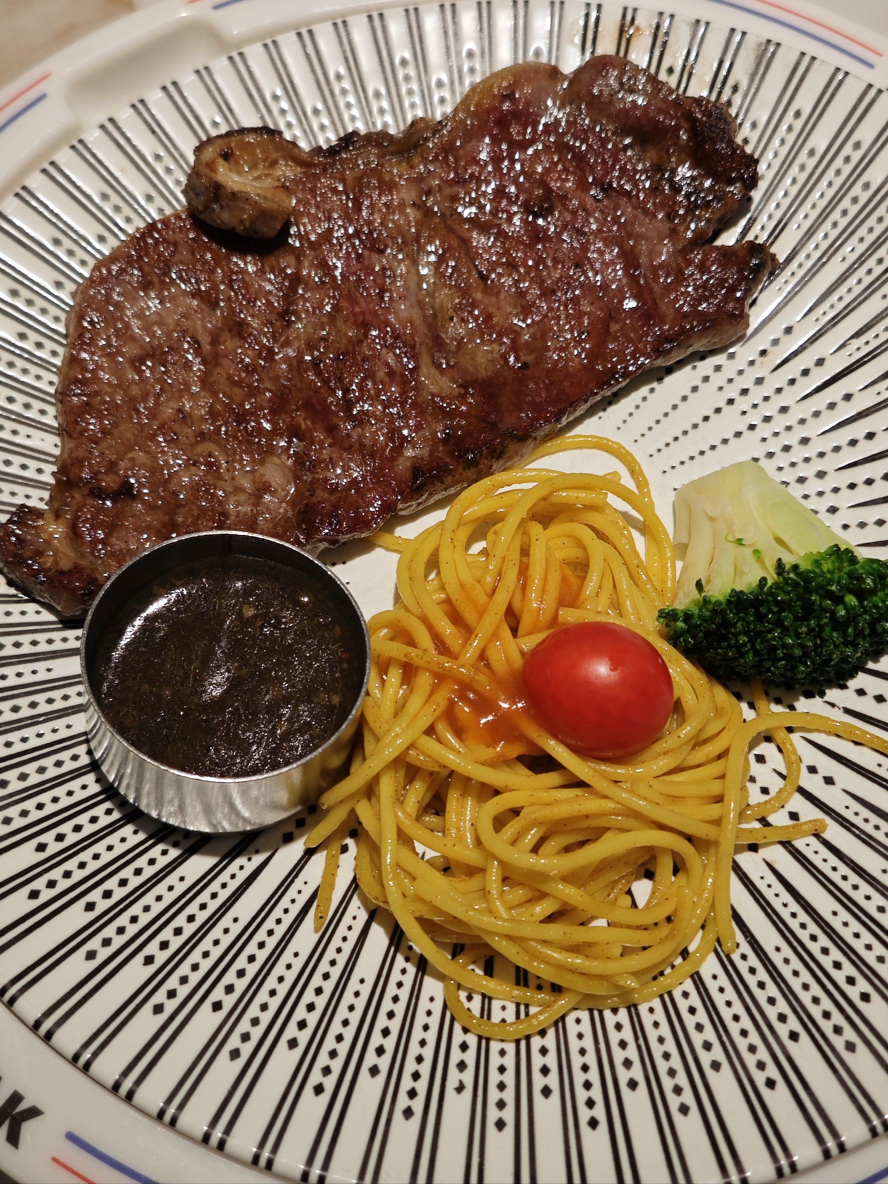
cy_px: 592
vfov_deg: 41.2
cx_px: 444
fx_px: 1573
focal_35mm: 46
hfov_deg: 31.5
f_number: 1.6
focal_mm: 6.55
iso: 50
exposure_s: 1/217
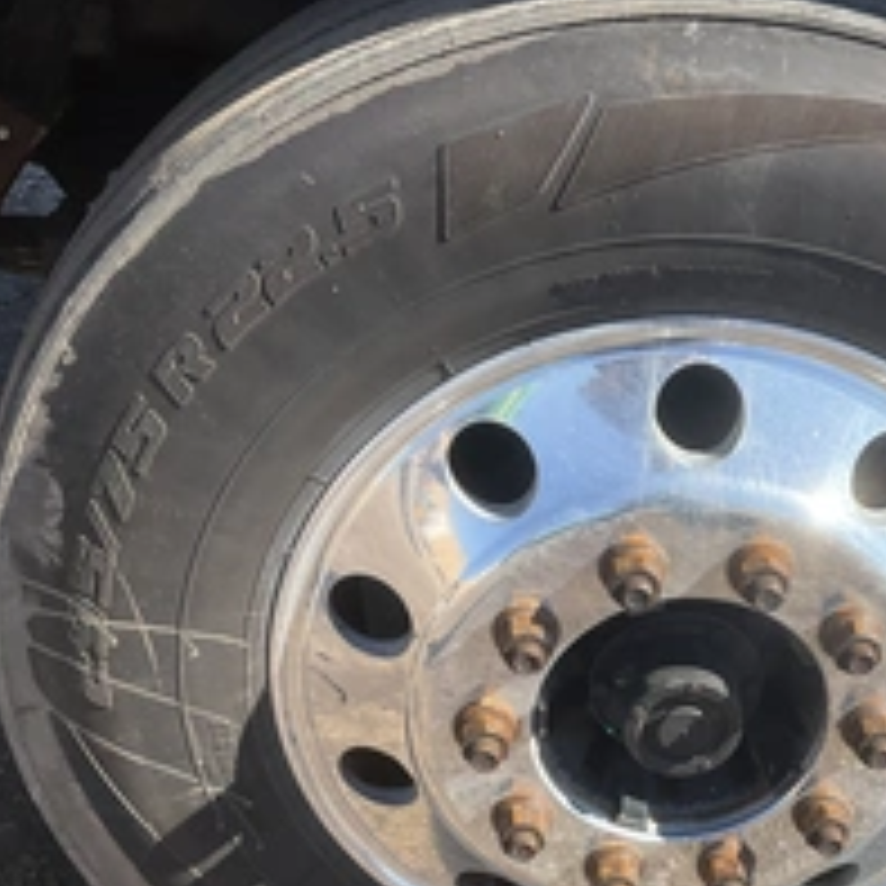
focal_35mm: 52
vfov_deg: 32.4
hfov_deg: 31.8
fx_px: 1506
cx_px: 729
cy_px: 625
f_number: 1.8
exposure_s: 1/642
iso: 25
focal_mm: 3
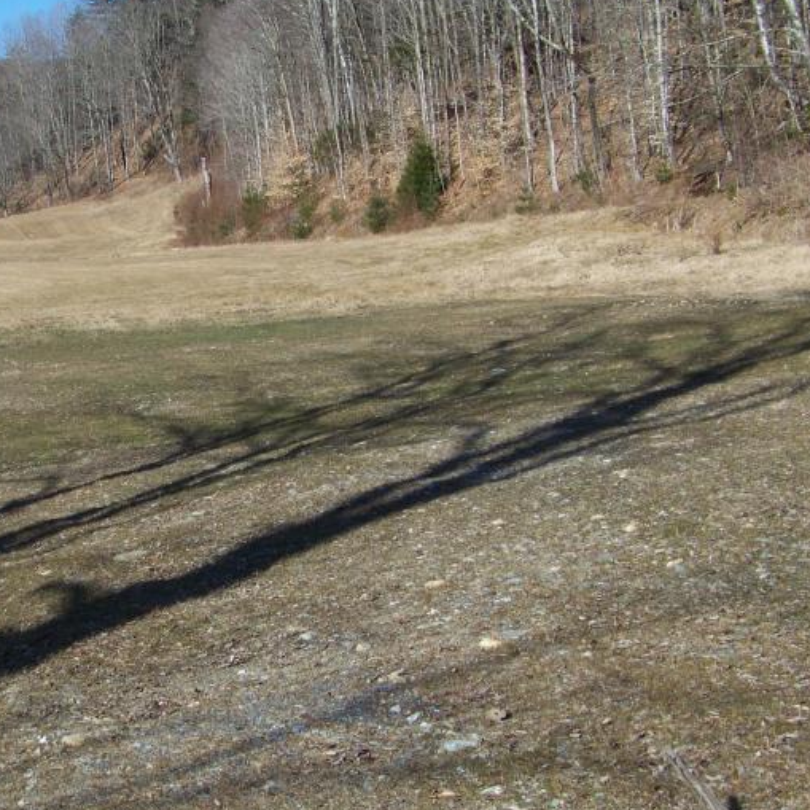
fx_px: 1694
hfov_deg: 26.2
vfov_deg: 26.9
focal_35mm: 64
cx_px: 108
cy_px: 385
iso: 69
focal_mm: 5.85
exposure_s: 1/640
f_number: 4
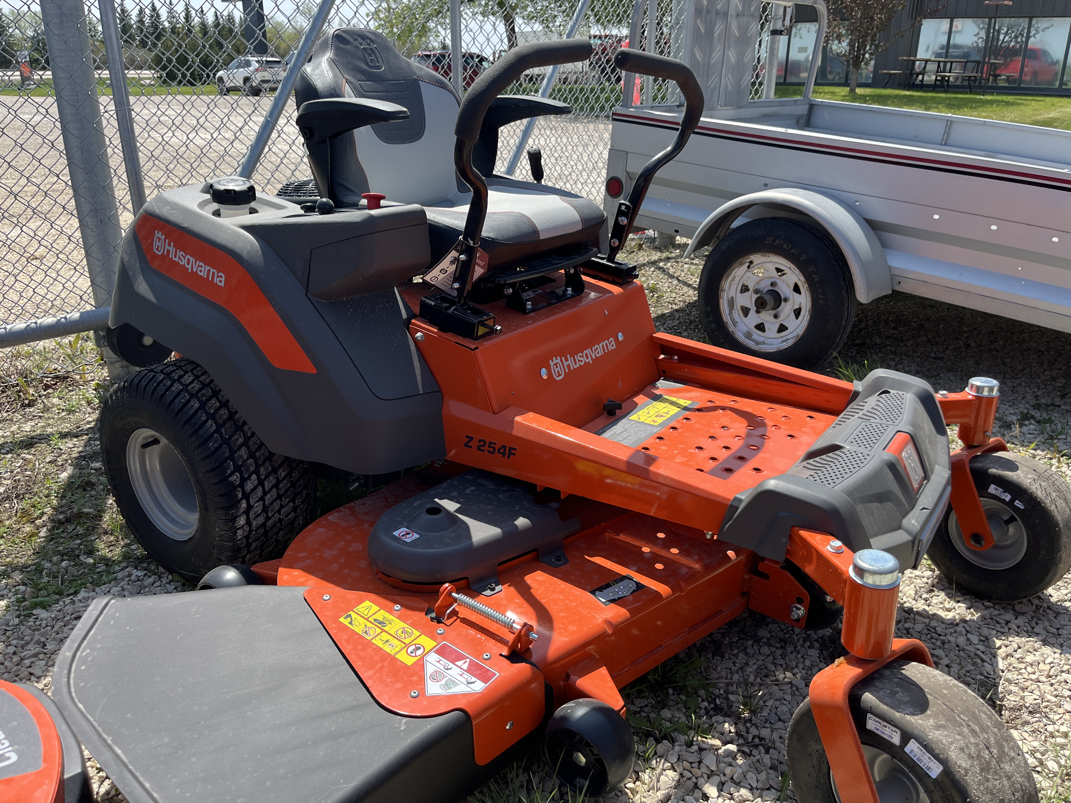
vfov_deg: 53.1
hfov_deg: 67.3
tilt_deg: -21.2
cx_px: 536
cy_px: 402
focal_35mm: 26
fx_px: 804
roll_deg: +0.2
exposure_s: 1/1890
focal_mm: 5.1
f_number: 1.6
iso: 50
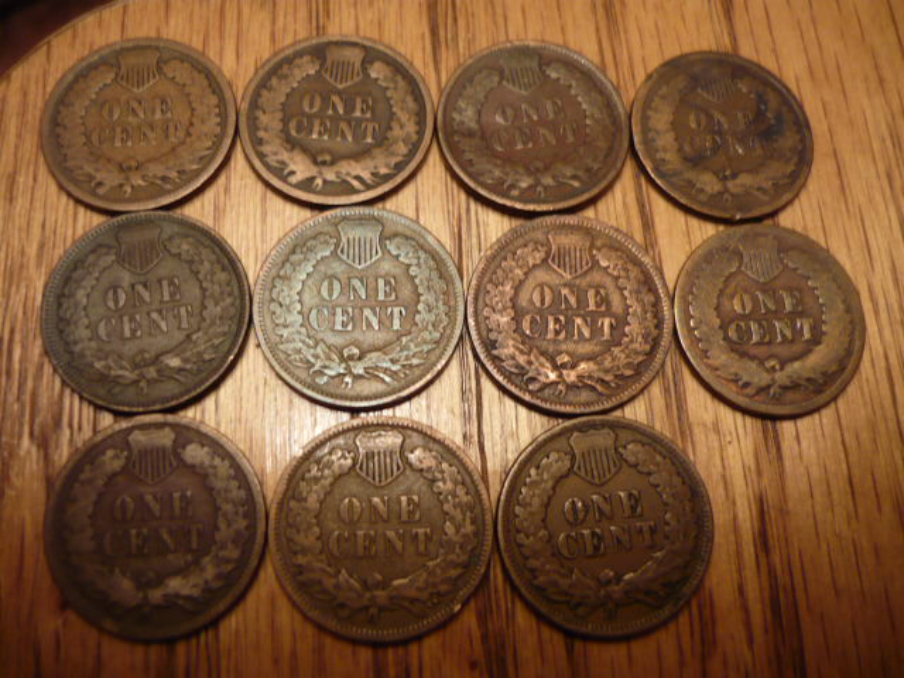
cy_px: 339
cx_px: 452
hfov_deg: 55.4
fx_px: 862
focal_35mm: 33
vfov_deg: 42.9
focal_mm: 5.5
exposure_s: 1/30
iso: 160
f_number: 2.8
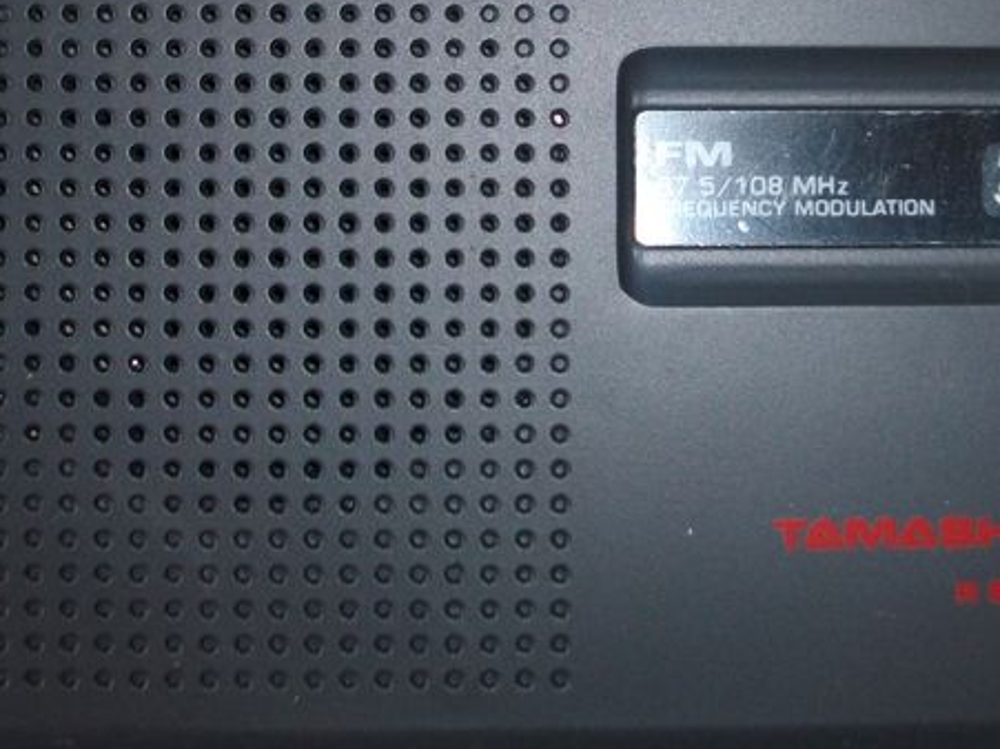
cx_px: 532
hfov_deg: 27.4
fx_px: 2051
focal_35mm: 71
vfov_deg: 20.5
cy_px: 162
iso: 80
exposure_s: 1/40
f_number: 2.9
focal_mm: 5.7
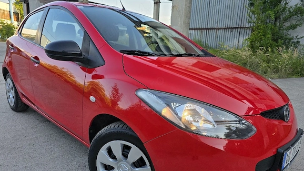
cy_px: 104
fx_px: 210
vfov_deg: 44.1
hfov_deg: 71.9
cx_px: 151
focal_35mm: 26
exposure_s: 1/370
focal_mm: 6.3
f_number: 1.7
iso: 25
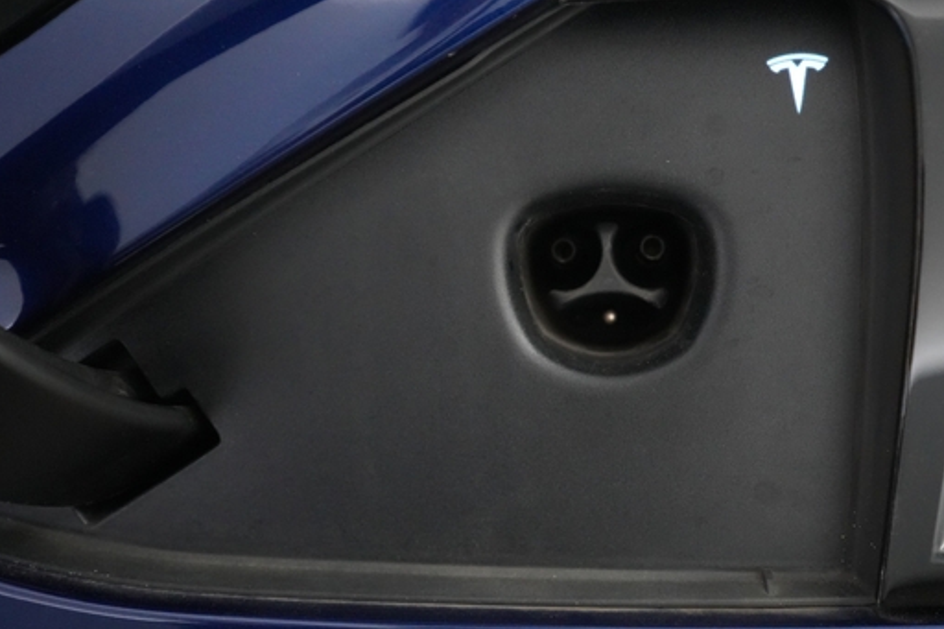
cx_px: 562
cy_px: 347
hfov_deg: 54.1
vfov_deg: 37.8
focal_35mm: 35
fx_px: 917
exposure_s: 1/500
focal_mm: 28
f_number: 2.8
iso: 10000
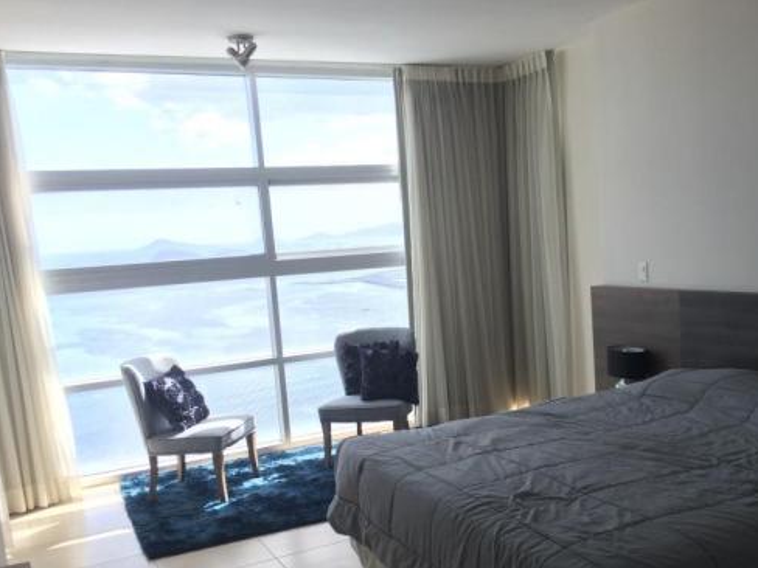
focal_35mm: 38
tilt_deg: -9.3
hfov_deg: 48.4
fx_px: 832
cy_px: 346
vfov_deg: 37.5
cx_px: 482
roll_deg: +0.6
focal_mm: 4.15
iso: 32
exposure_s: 1/150
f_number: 2.2
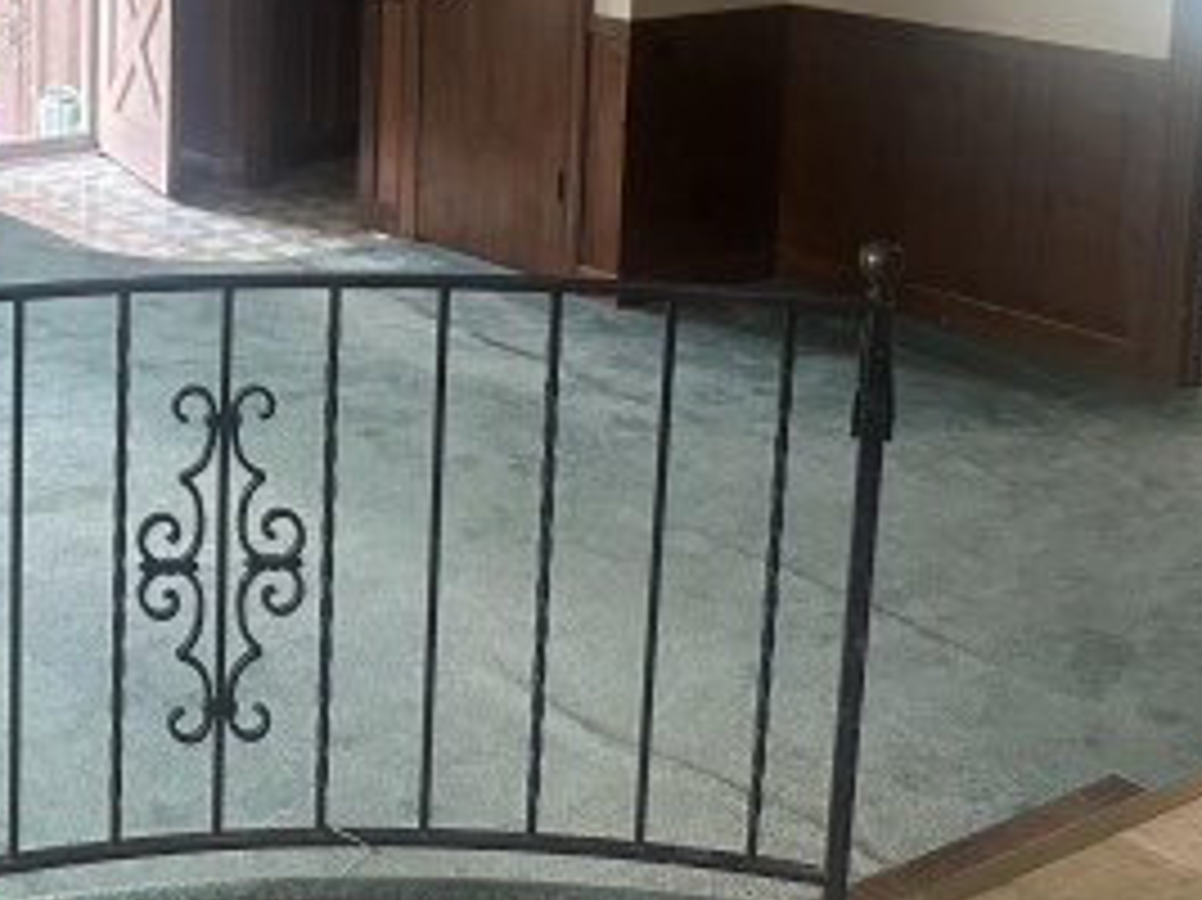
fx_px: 2082
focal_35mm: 60
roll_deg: -0.3
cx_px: -79
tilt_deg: -7.8
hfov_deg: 29.4
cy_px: -14
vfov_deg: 23.3
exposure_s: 1/60
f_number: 1.78
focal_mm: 6.86
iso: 500
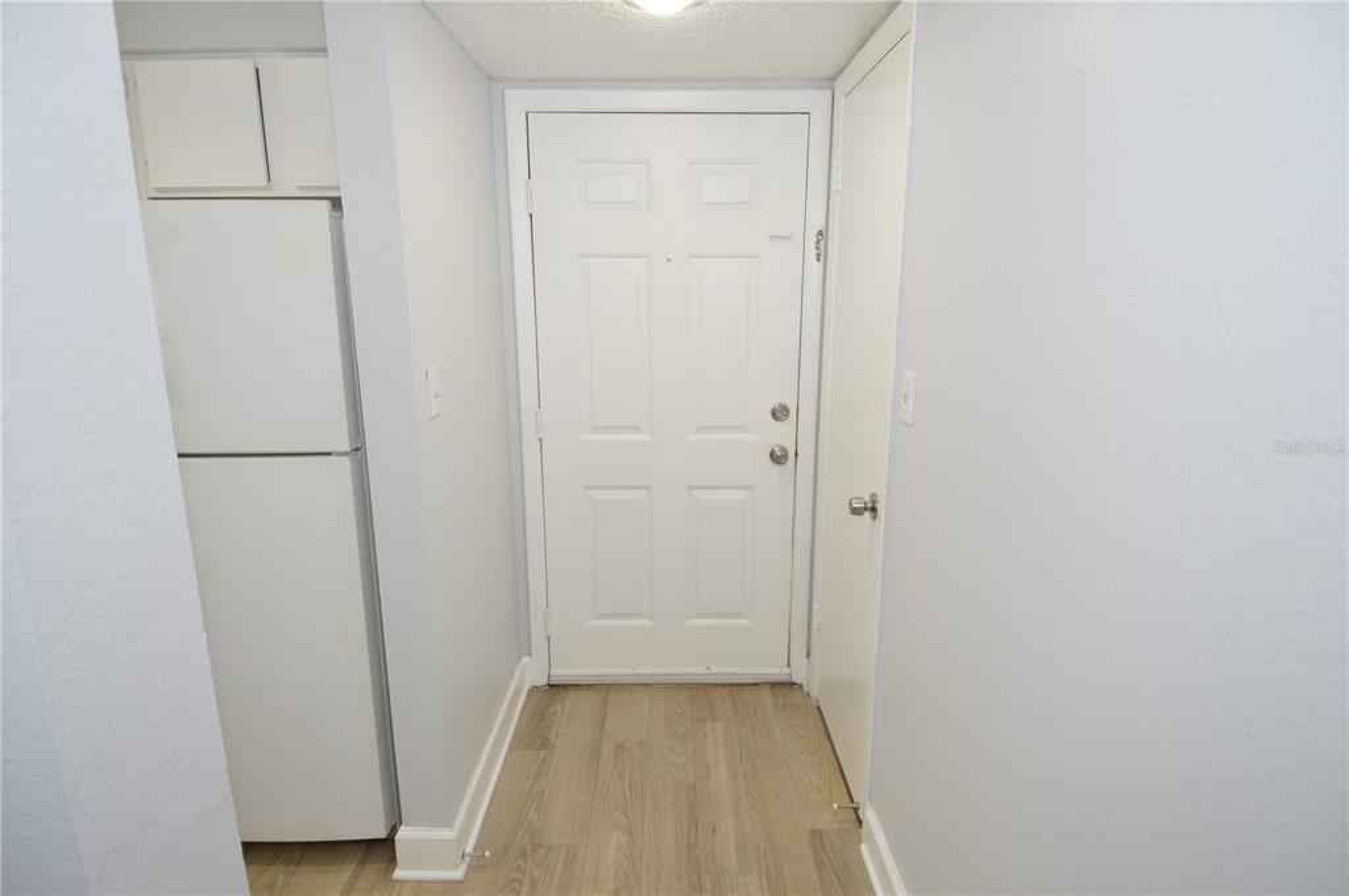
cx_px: 674
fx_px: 674
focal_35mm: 18
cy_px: 448
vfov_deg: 67.2
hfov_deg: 90.1
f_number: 4.5
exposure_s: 1/80
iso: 400
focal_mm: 12
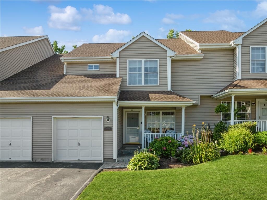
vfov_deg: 61.1
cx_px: 134
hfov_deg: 76.4
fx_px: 170
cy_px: 100
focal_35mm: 22
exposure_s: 1/200
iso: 200
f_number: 8
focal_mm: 11
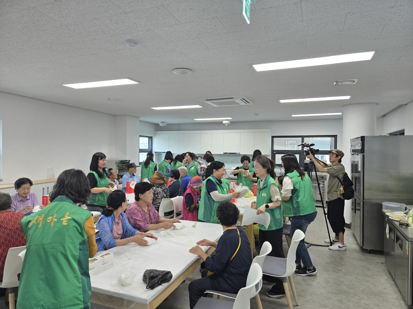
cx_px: 206
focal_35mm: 23
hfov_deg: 73.9
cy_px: 154
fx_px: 274
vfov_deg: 58.9
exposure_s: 1/120
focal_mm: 5.4
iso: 64
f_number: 1.8
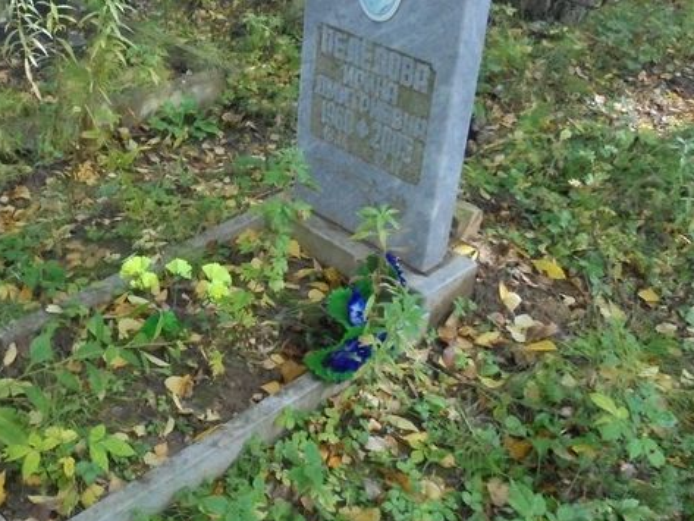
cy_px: 227
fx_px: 882
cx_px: 227
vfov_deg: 32.8
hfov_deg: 42.3
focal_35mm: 44
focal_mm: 4.6
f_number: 3.5
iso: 400
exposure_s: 1/125
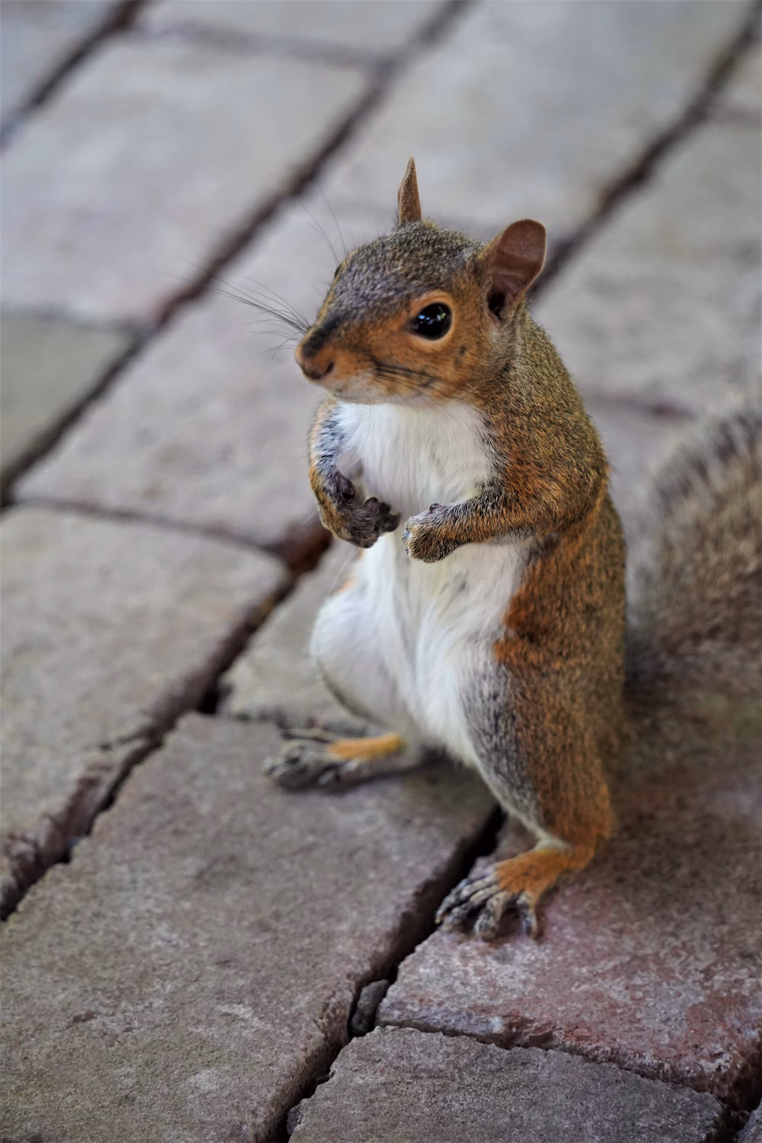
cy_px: 572
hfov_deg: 7.3
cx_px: 381
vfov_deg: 10.9
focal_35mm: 189
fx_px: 6000
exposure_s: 1/200
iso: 4000
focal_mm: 189
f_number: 5.6
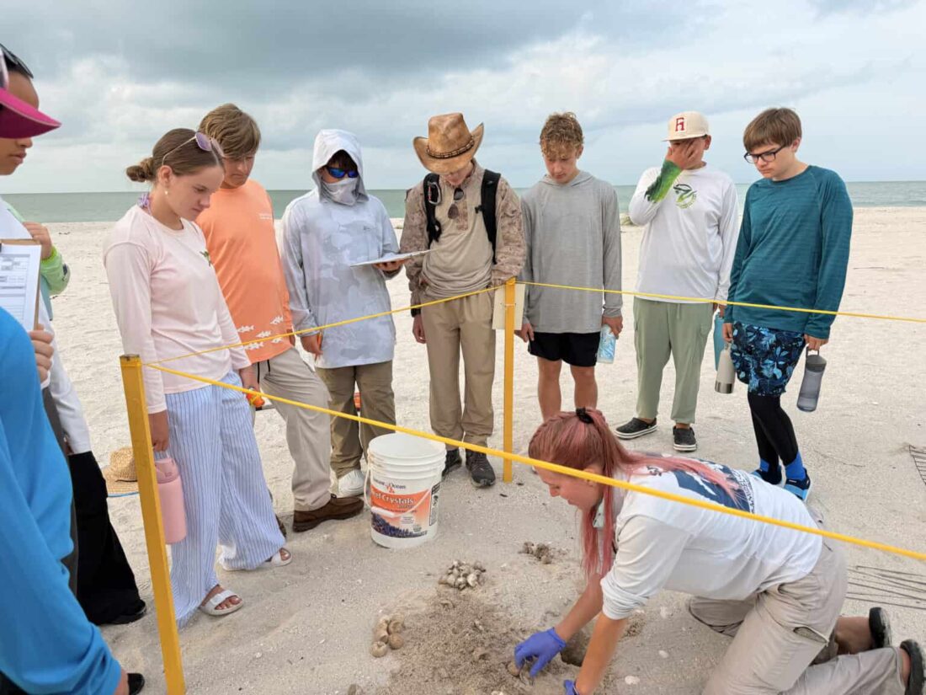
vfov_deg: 56.8
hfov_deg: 71.6
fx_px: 642
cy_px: 348
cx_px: 463
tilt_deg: -14.4
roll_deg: +1.0
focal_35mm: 24
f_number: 1.78
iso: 80
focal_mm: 6.76
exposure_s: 1/1314
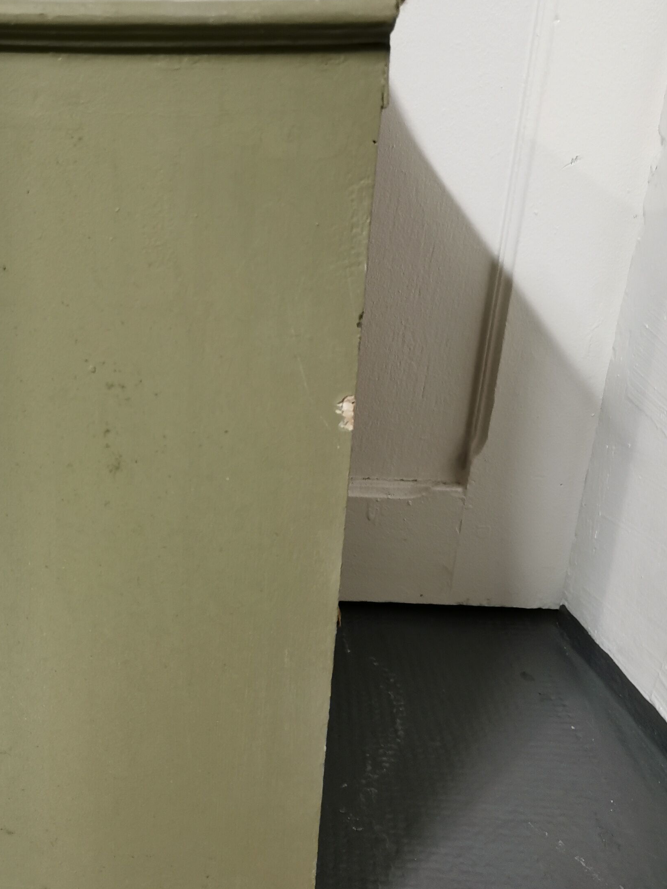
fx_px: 1156
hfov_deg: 31.3
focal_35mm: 45
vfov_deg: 42.1
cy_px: 459
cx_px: 130
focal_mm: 5.58
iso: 400
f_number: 1.8
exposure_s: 1/25
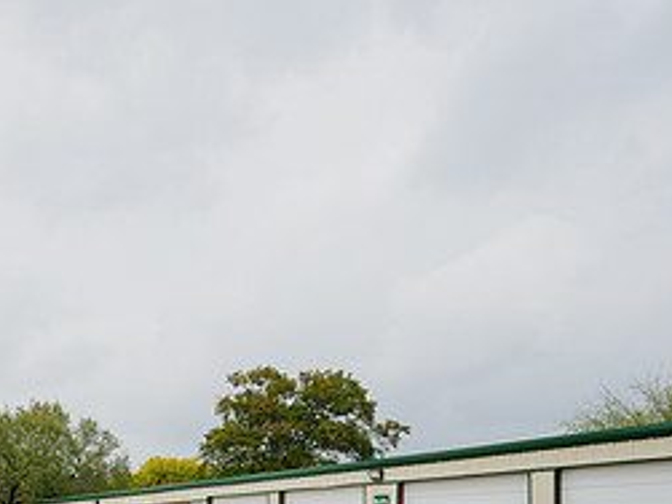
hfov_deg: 50.1
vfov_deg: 35.7
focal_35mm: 35
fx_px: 679
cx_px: 153
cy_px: 531
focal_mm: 14
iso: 100
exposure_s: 1/500
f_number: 4
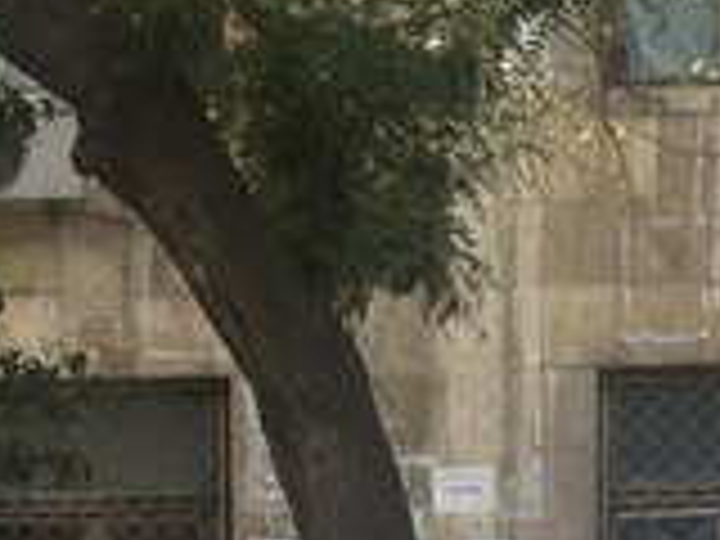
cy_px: 983
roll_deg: +1.1
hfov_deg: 16.4
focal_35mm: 120
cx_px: 238
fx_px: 2496
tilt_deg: -7.4
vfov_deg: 11.4
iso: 32
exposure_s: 1/119
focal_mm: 4.15
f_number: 2.2
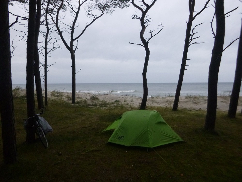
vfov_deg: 54.9
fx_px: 175
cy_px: 91
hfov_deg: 69.4
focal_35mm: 25
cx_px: 121
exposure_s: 1/50
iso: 400
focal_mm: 4.5
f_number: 3.9
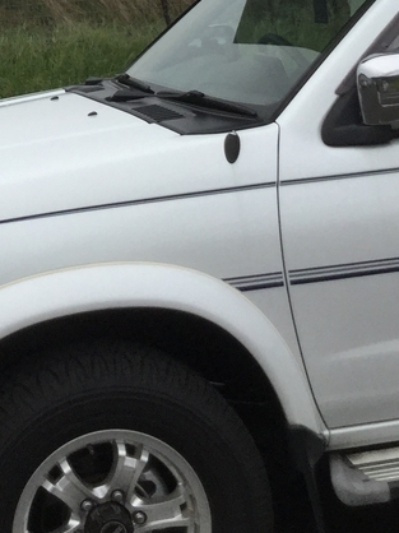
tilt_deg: +1.9
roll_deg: +3.2
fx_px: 1369
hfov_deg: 16.3
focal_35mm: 89
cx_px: 3
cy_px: -106
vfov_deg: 20.6
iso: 40
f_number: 2.4
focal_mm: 3.3
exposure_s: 1/120
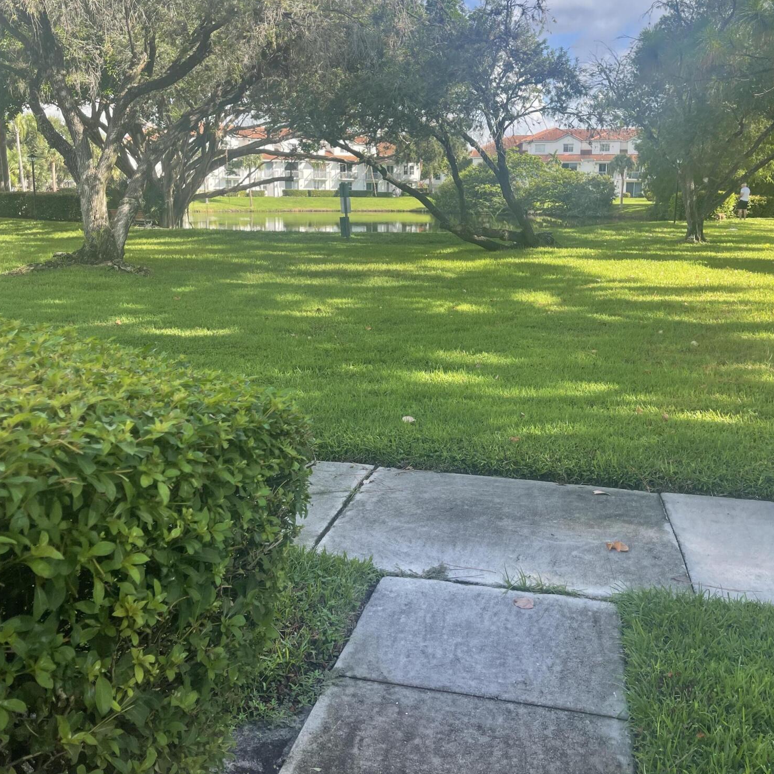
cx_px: 389
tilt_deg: -10.6
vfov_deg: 53.8
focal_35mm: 30
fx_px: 759
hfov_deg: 54.0
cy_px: 321
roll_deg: +0.1
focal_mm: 5.1
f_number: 1.6
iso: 32
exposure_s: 1/855
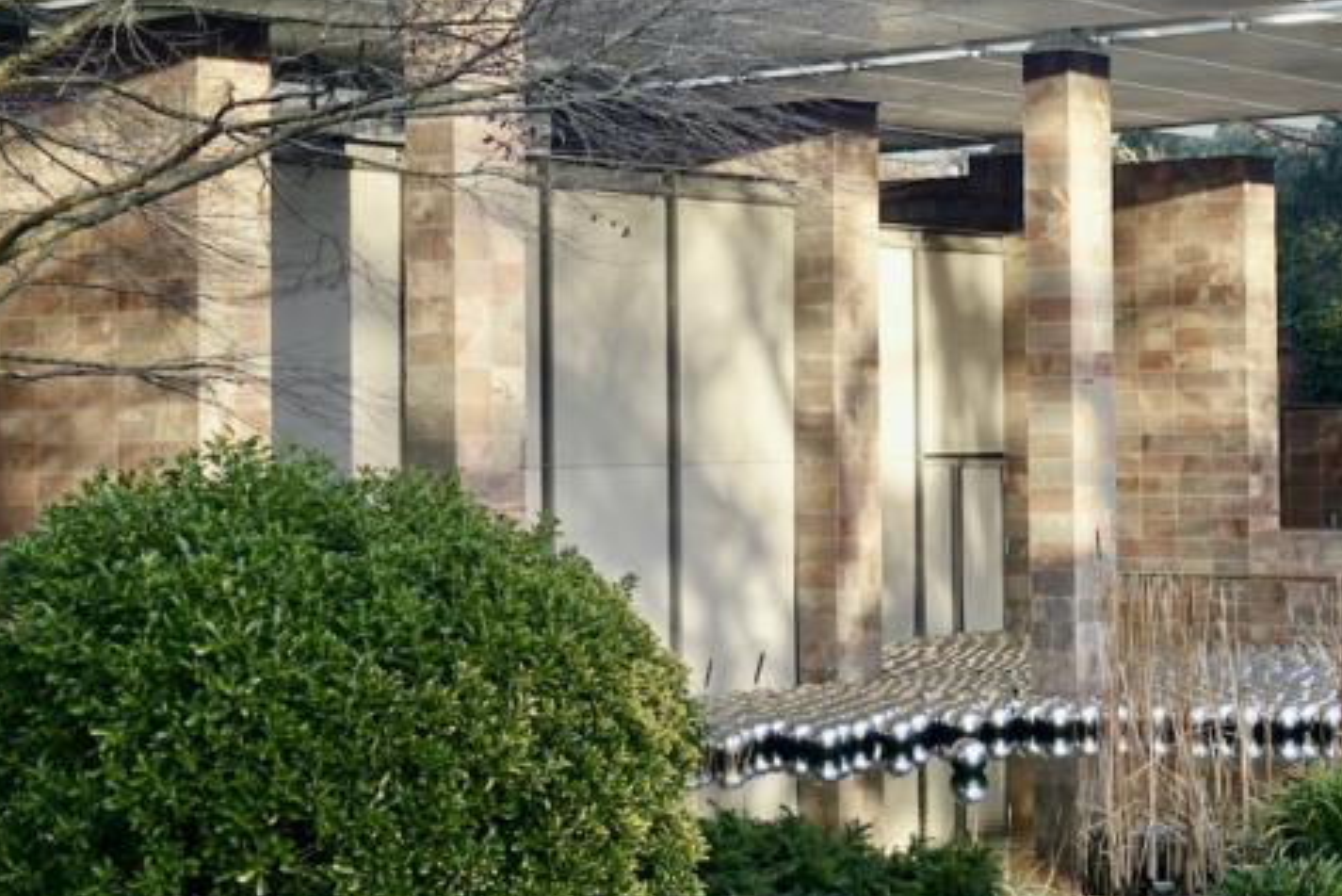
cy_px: 349
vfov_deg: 17.5
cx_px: 876
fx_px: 2908
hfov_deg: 25.9
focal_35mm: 78
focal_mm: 13.34
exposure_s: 1/80
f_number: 4
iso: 125
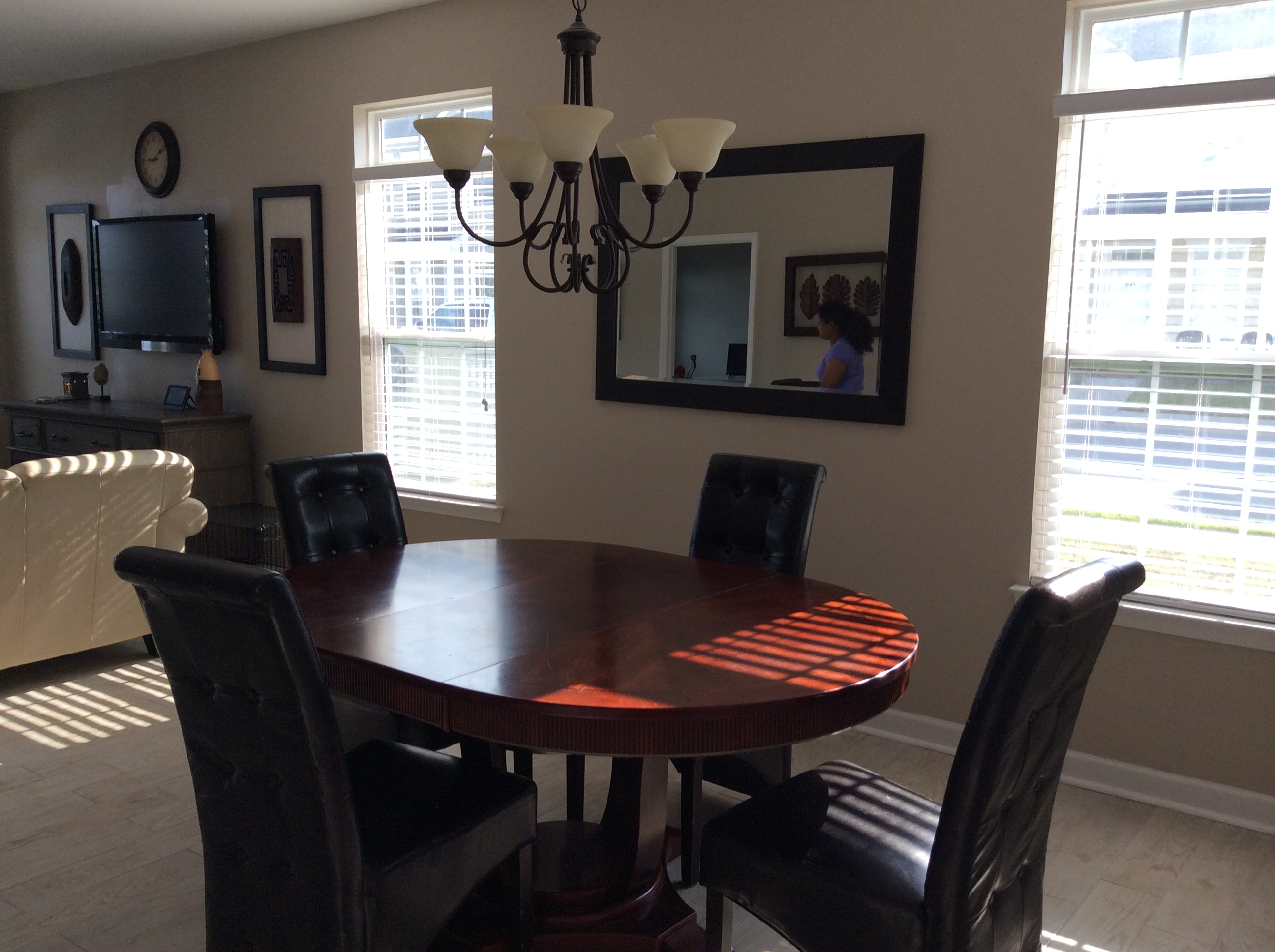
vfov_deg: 42.8
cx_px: 638
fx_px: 1214
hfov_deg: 55.4
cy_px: 476
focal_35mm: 33
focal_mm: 3.3
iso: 32
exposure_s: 1/138
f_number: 2.4
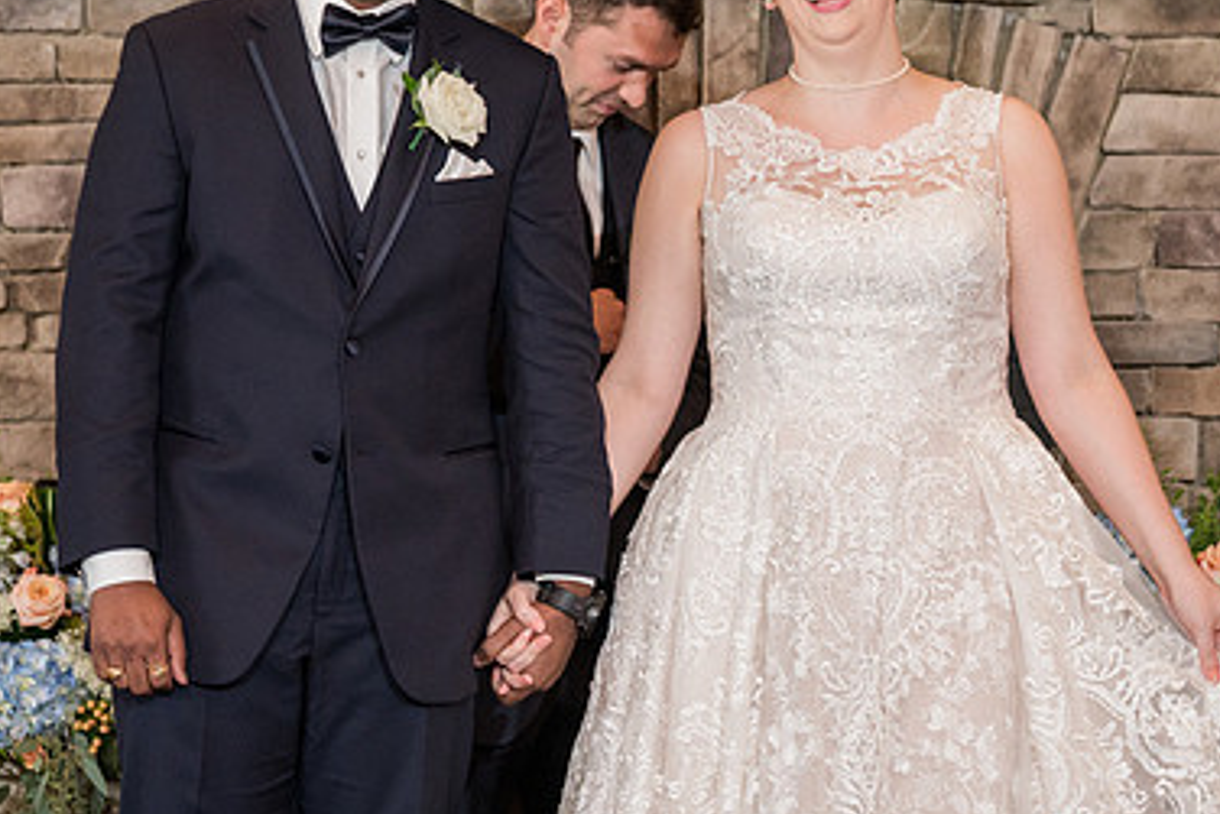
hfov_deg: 11.5
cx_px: 541
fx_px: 6034
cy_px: 259
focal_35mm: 178
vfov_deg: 7.7
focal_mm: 108
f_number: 4
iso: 2000
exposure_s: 1/100
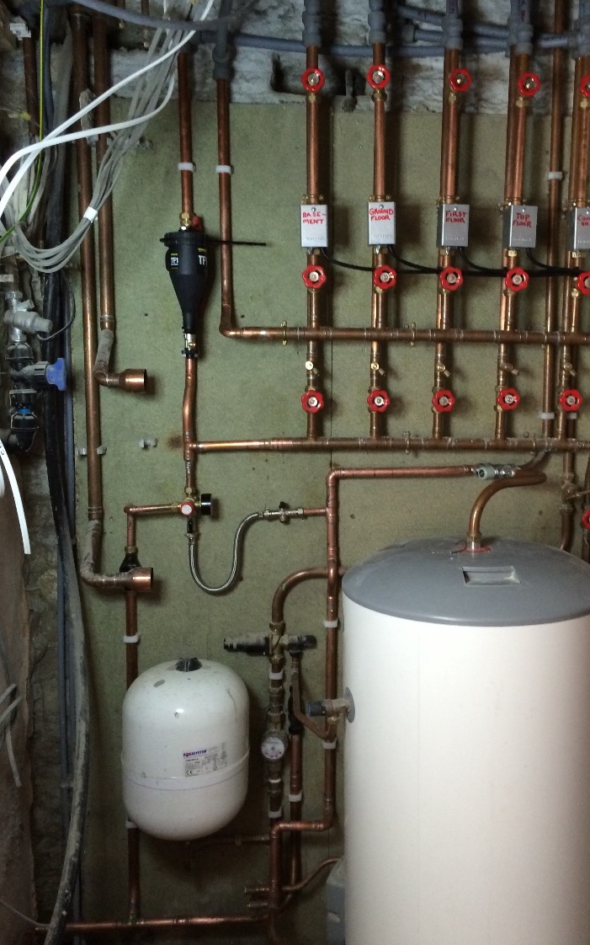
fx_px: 875
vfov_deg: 56.7
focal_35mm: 34
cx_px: 359
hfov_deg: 37.1
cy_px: 461
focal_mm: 4.12
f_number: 2.2
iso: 200
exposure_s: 1/33
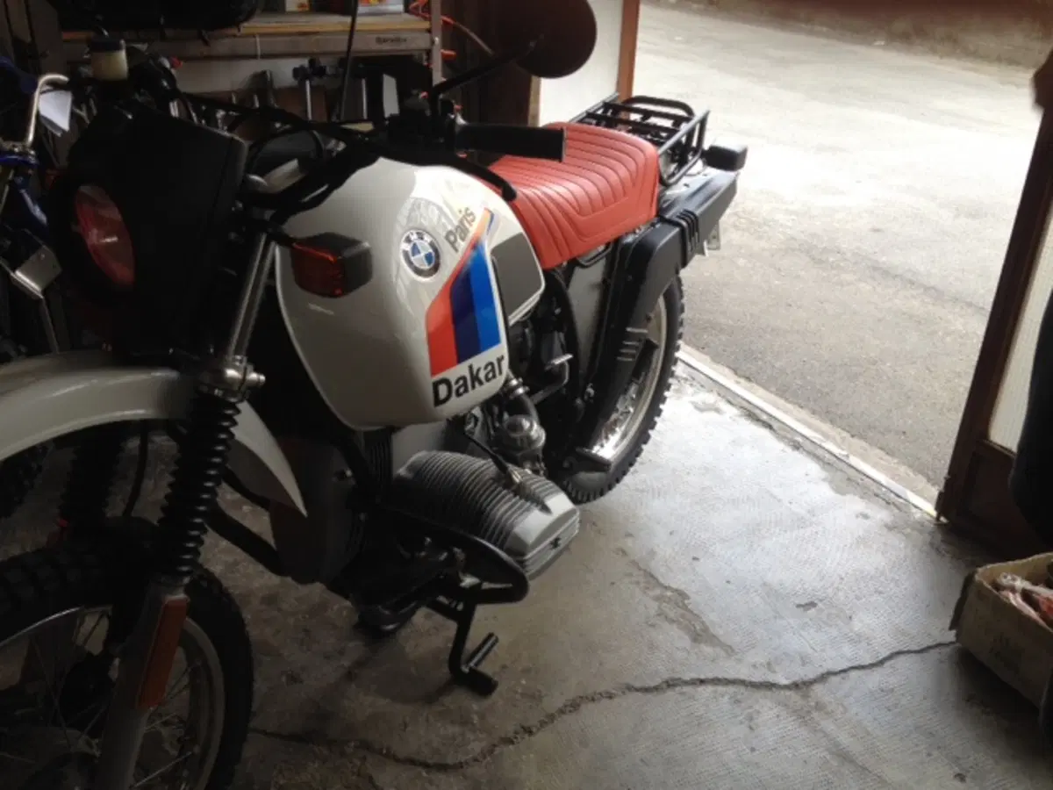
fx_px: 1065
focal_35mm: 35
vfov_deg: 40.7
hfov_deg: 52.6
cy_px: 395
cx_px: 526
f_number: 2.4
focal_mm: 4.28
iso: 64
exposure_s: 1/120
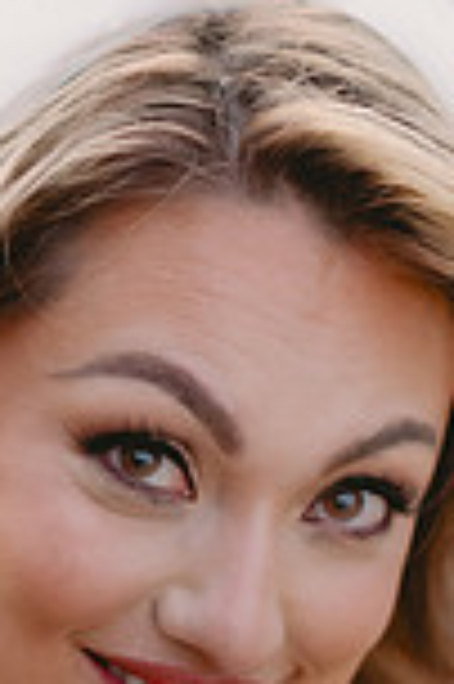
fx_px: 4778
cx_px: 83
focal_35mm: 252
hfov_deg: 5.4
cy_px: 990
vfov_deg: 8.0
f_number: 2
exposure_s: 1/125
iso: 1600
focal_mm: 85
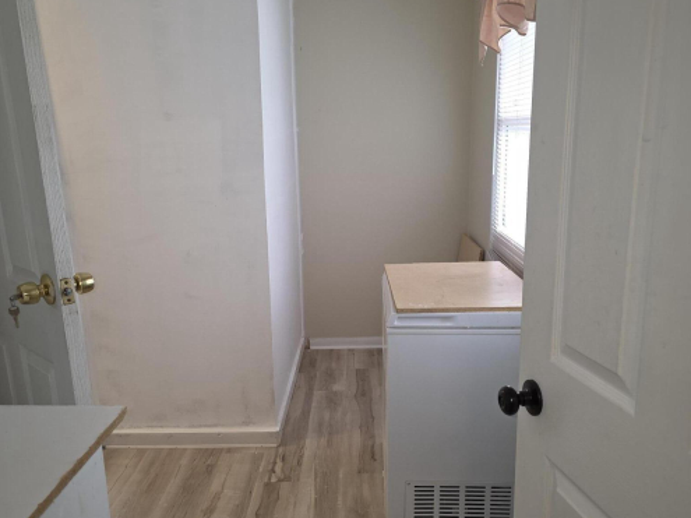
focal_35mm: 31
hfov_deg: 58.4
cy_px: 297
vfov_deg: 45.3
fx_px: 619
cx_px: 348
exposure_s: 1/60
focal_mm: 6.3
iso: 64
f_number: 1.7
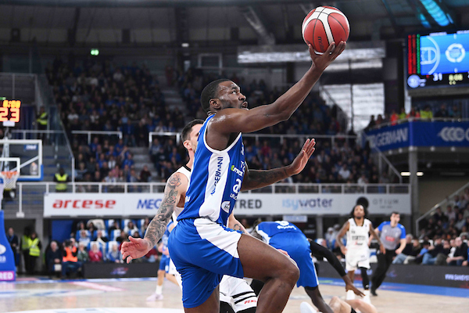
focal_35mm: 70
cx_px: 234
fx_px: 912
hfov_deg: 28.8
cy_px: 156
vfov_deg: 19.5
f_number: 3.5
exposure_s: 1/1600
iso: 2000
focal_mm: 70
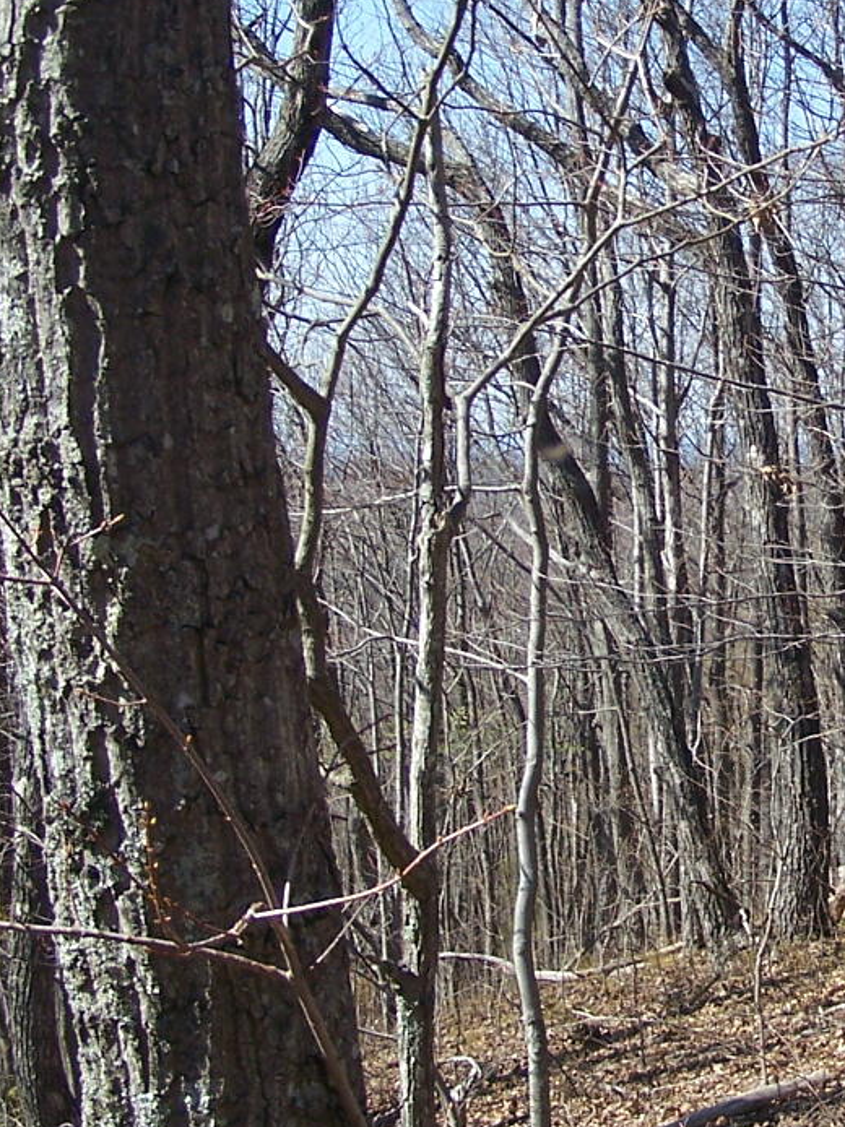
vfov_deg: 23.0
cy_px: 434
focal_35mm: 85
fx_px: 2768
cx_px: 856
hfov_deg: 17.0
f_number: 2.8
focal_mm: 6.3
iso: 80
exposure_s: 1/640
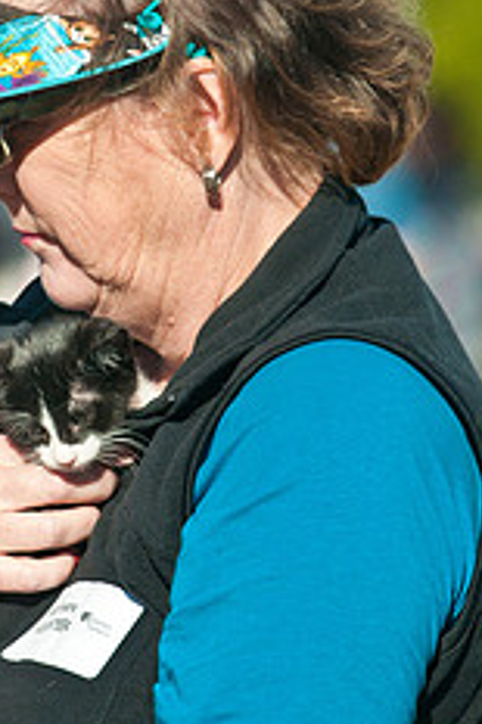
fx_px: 11645
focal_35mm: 579
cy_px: 311
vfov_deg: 3.6
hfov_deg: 2.4
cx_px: 54
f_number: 5.6
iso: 400
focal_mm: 200
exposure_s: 1/2500
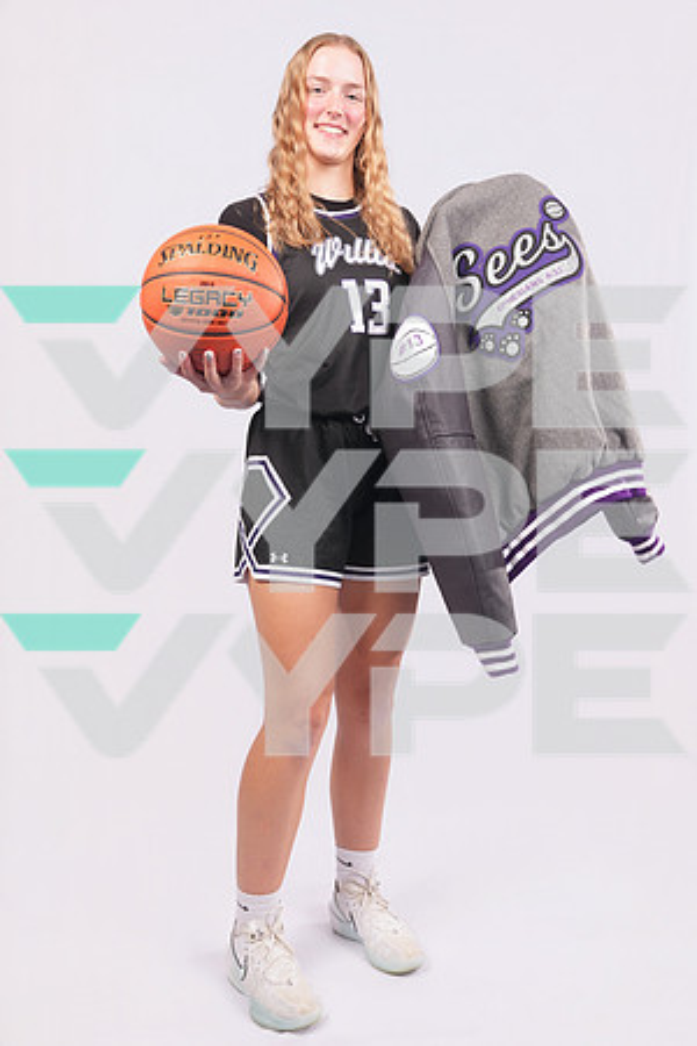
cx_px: 348
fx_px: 987
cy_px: 523
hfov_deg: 38.9
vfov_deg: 55.8
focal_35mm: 34
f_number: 7.1
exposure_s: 1/200
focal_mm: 34
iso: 160
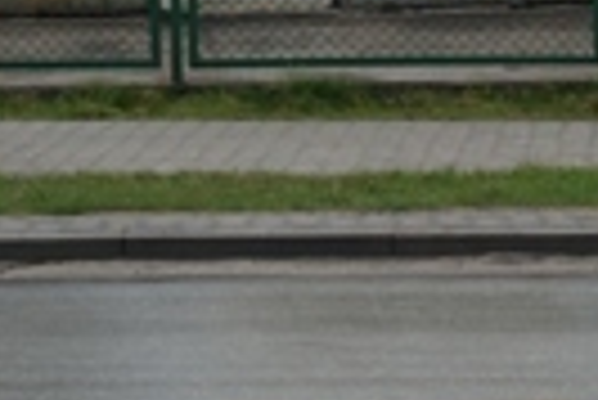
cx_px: 355
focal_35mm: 226
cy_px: -236
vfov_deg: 6.0
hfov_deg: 9.1
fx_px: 3758
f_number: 11
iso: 800
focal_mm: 40
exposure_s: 1/500
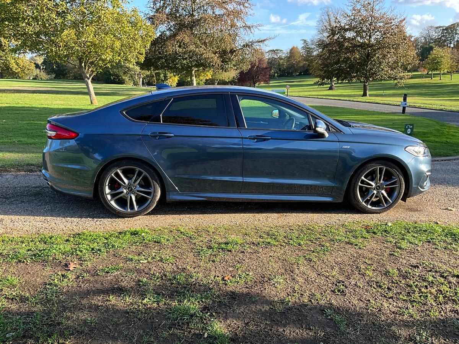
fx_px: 385
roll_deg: +0.9
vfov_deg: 48.2
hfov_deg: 61.7
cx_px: 230
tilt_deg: -14.2
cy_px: 172
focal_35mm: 29
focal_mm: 3
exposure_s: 1/228
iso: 20
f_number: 1.8
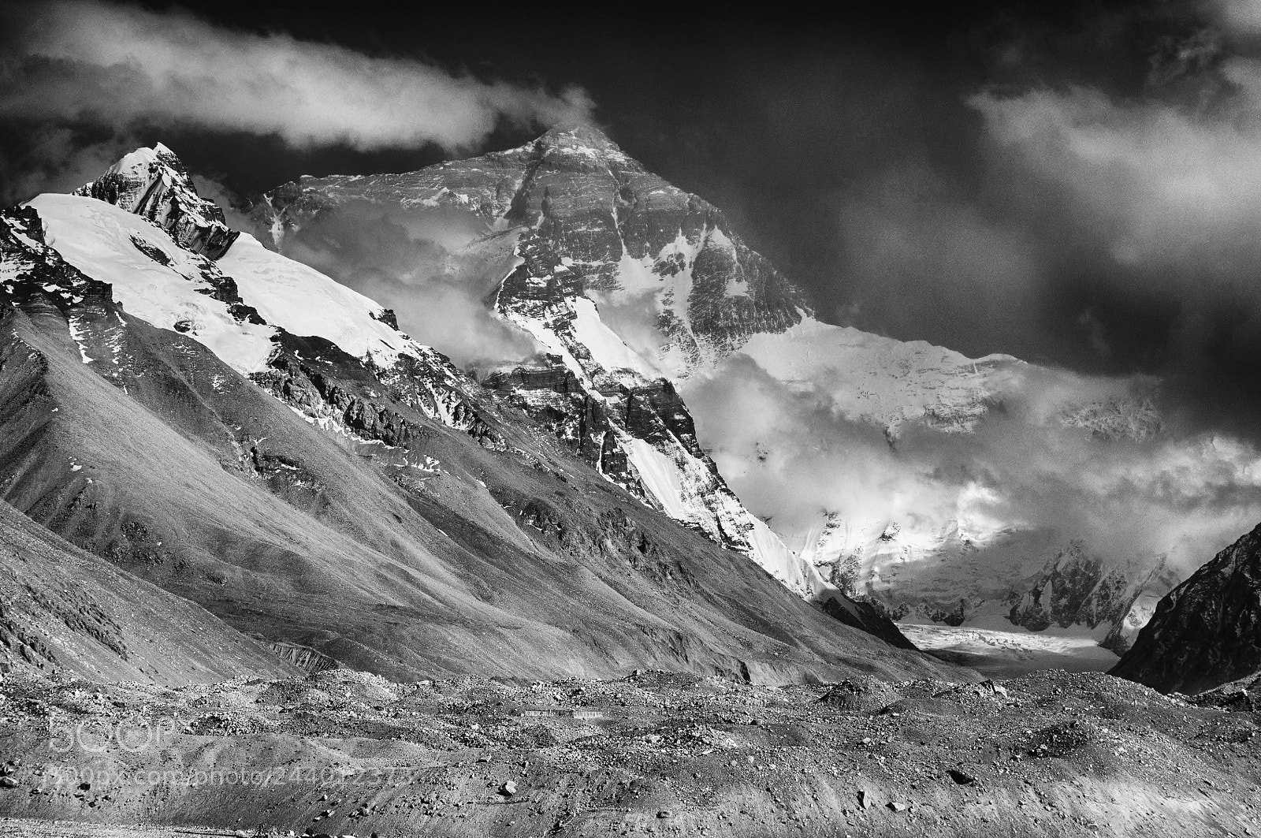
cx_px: 630
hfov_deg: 19.5
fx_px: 3674
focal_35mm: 105
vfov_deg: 13.0
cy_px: 419
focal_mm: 70
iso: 400
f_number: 10
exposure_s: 1/1250
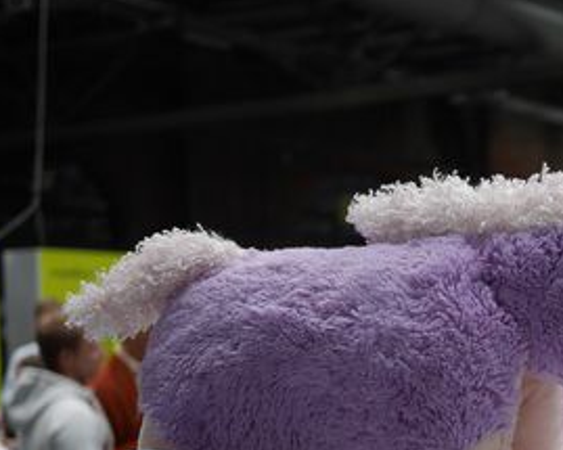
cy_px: 424
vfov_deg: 16.3
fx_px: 1549
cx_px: 544
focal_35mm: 93
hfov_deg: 20.1
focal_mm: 20
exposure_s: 1/1300
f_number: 1.7
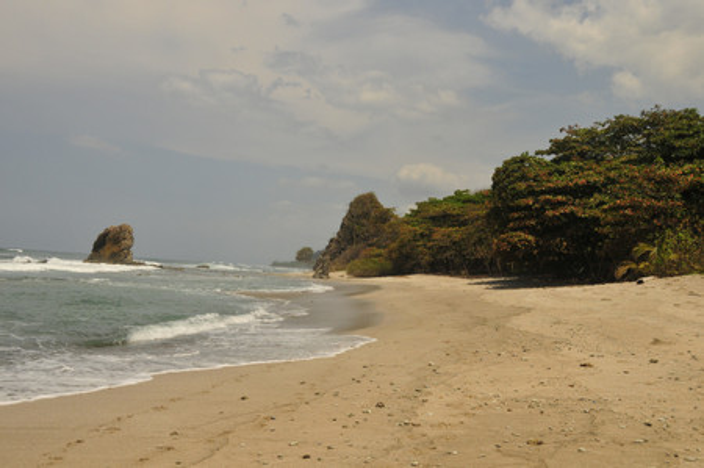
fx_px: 762
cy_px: 234
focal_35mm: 39
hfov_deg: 49.6
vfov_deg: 34.1
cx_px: 352
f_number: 6.3
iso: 400
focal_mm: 26
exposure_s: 1/4000
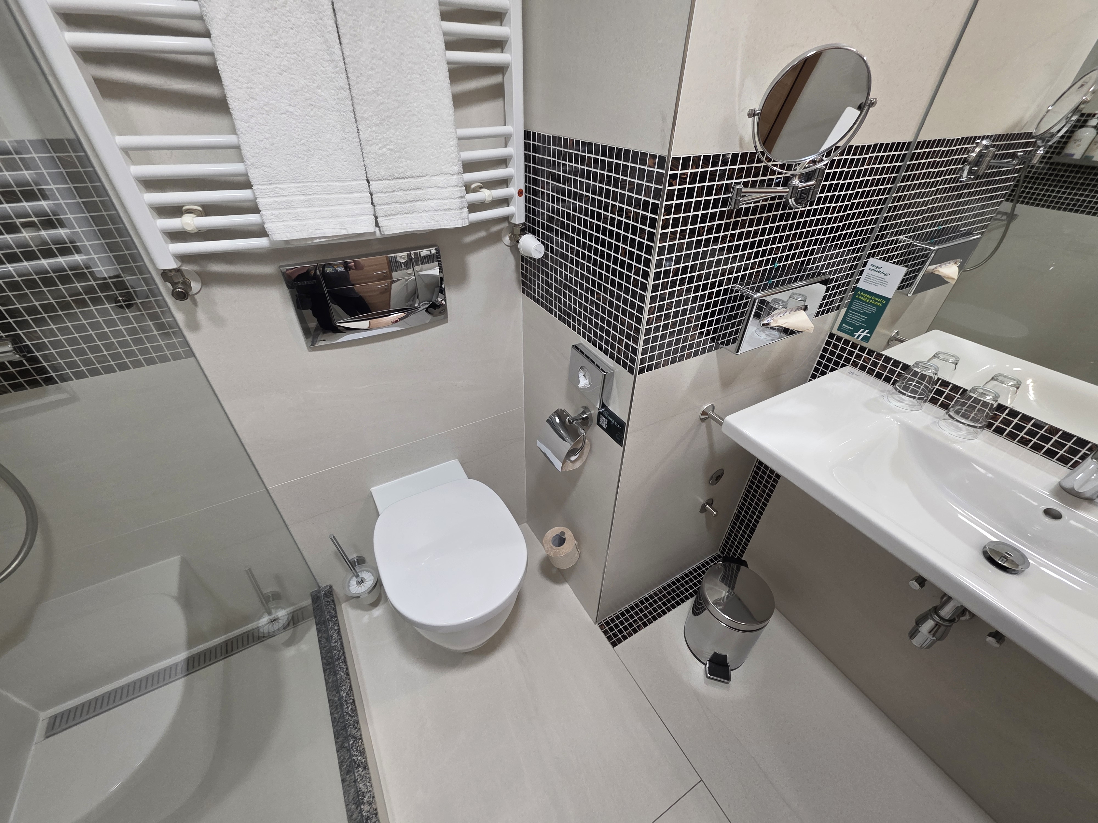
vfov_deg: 89.9
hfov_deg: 106.2
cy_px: 412
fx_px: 412
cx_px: 549
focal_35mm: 13
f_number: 1.9
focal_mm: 2.2
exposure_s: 1/50
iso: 160
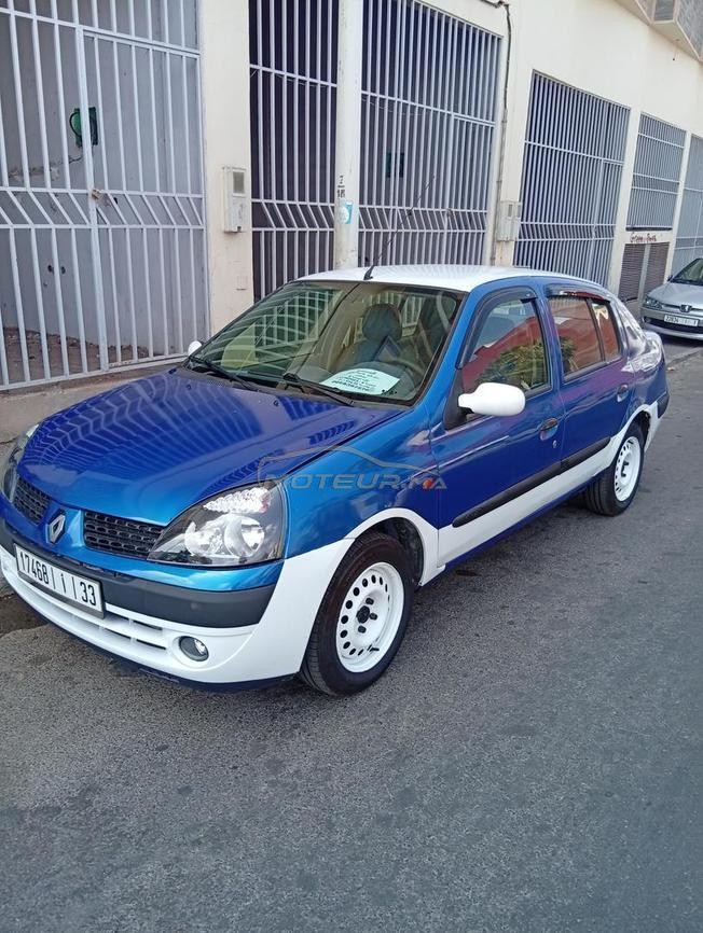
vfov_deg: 65.3
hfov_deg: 51.5
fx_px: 729
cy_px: 466
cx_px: 352
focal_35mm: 27
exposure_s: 1/348
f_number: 1.8
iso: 50
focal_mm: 3.84
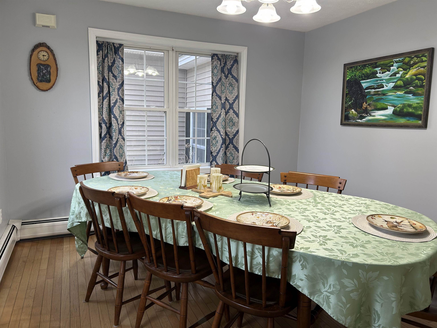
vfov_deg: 53.1
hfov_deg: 67.3
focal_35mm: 26
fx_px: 328
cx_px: 218
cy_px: 164
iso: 50
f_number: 1.5
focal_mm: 5.7
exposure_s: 1/120
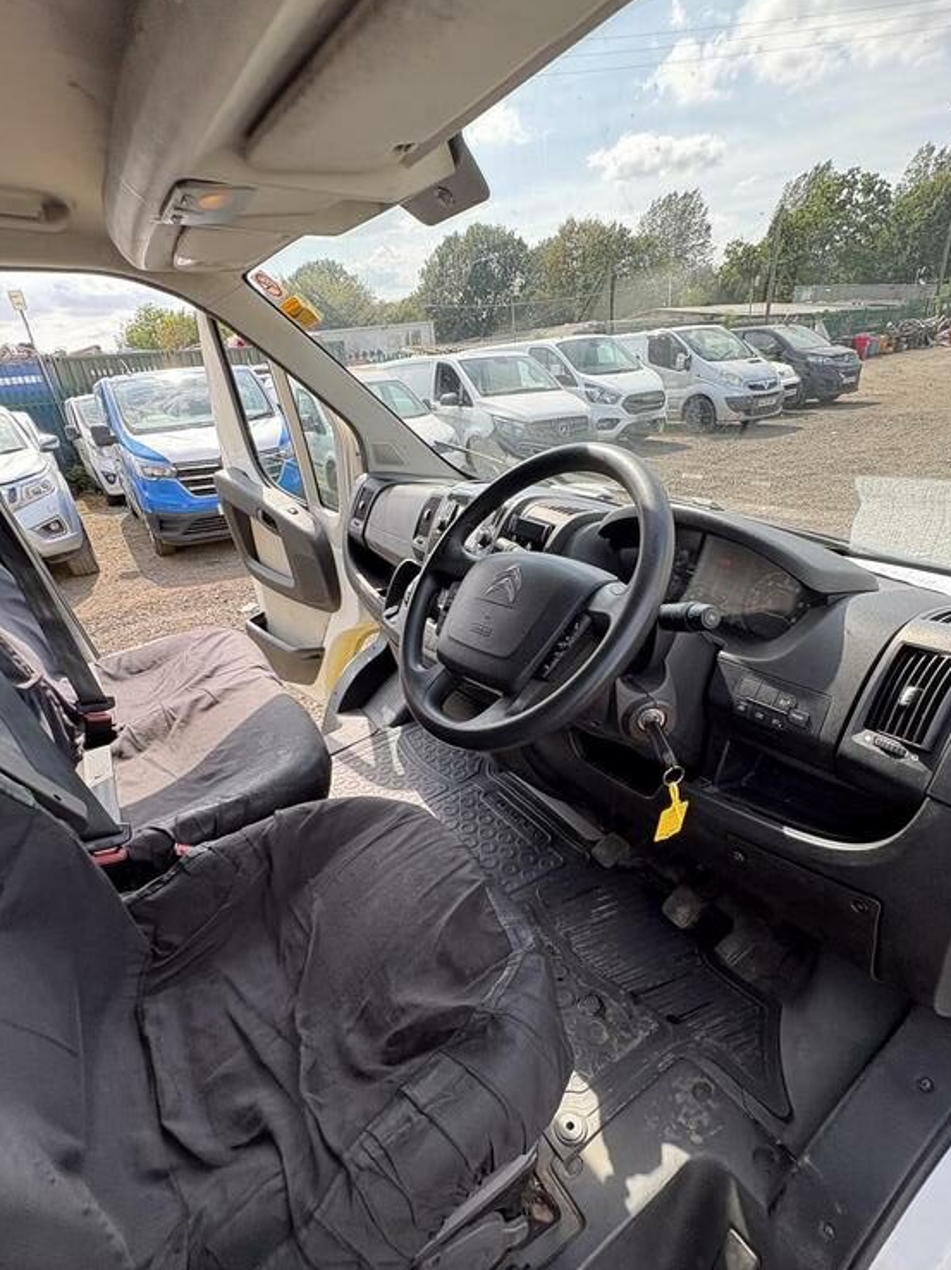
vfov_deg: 90.9
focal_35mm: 17
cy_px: 678
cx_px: 466
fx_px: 623
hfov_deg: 74.7
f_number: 2.2
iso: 40
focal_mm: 2.22
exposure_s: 1/215
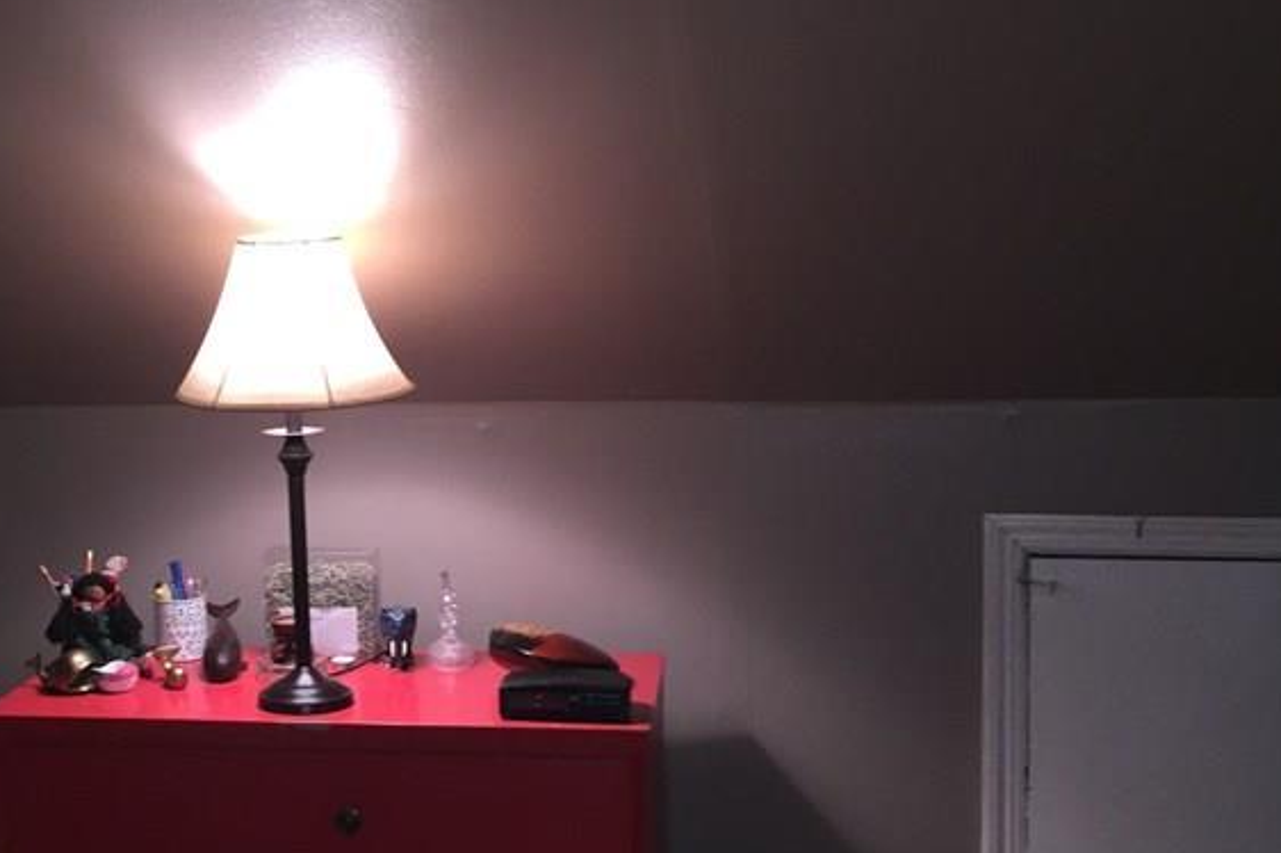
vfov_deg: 24.6
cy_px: 474
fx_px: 1956
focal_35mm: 55
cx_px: 255
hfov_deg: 35.1
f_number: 2.2
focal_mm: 4.15
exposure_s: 1/24
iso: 125
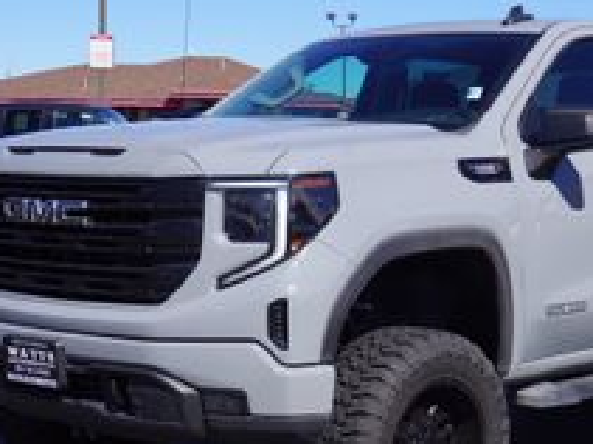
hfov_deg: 22.9
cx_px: 405
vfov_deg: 17.3
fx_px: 1454
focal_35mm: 85
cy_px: 305
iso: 100
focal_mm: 31
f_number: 11
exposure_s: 1/125
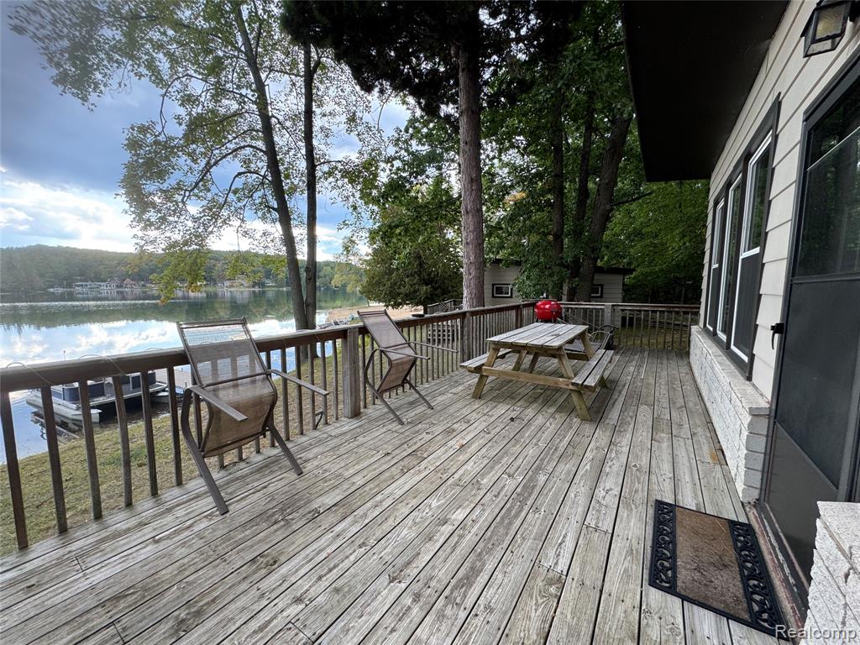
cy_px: 322
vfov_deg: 85.7
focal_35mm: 14
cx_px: 430
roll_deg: -1.2
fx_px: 348
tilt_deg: -6.3
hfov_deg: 102.1
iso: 80
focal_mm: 2.22
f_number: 2.2
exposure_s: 1/99
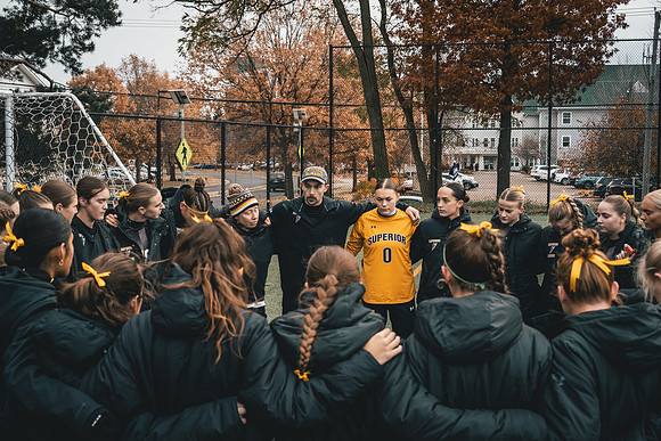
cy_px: 220
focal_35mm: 50
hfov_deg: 39.6
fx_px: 918
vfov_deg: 27.0
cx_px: 330
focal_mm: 50
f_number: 6.3
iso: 800
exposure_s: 1/1000
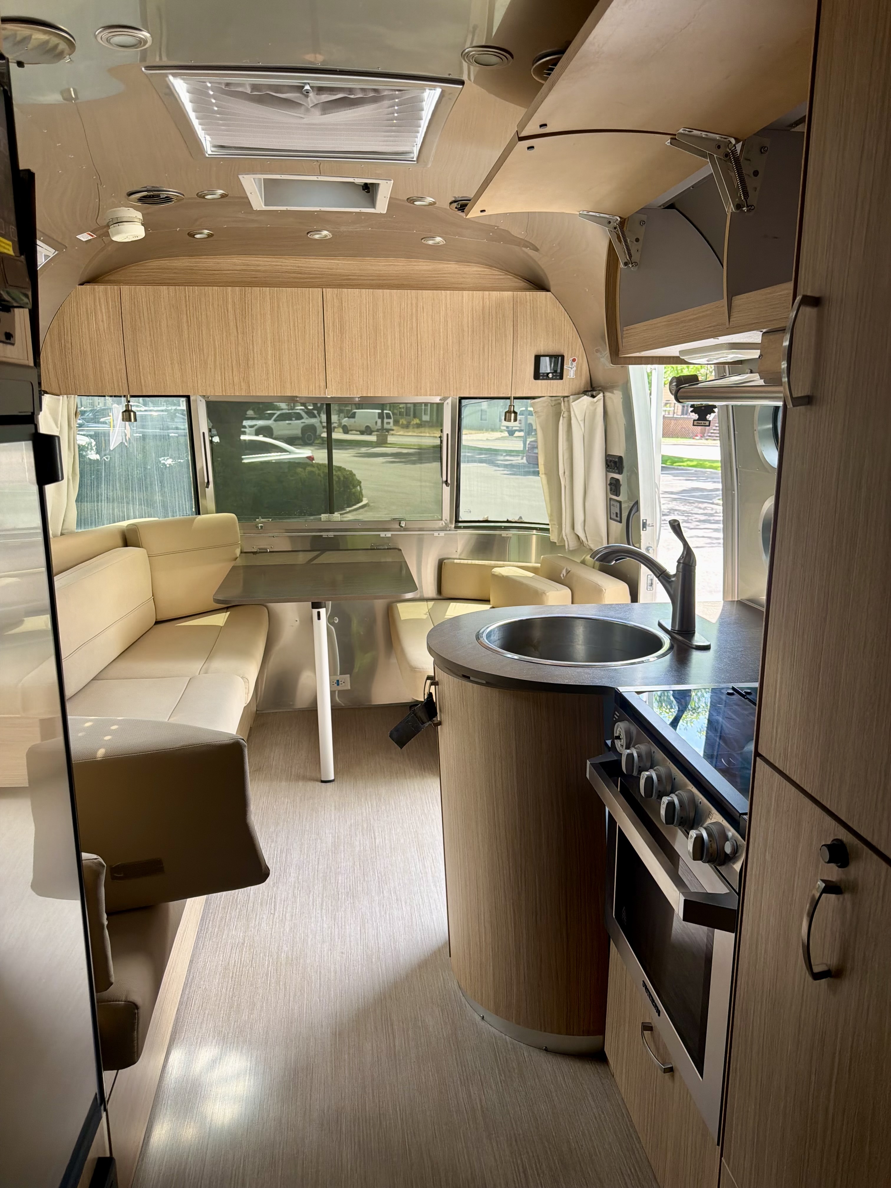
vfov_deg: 71.6
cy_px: 594
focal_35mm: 24
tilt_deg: -14.3
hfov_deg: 56.8
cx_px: 446
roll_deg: -1.9
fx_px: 824
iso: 80
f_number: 1.78
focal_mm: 6.76
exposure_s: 1/174
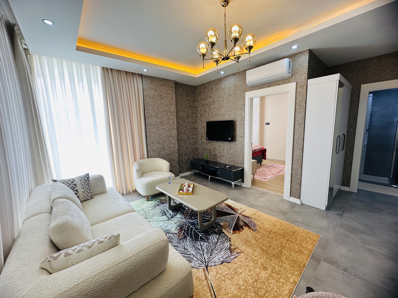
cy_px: 149
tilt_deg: -7.9
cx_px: 199
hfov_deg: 102.1
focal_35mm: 14
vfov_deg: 85.7
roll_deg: +1.8
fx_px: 161
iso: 125
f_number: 2.2
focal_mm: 2.22
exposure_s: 1/100
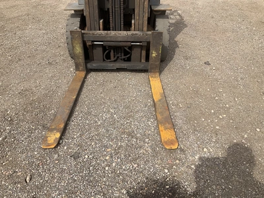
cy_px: 99
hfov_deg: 61.7
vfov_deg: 48.2
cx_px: 132
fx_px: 221
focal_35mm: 29
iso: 25
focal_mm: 3
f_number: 1.8
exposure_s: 1/1451
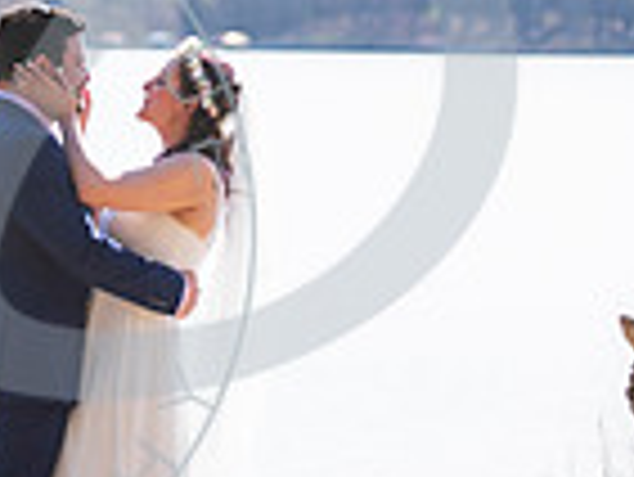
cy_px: -108
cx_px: 40
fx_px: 5719
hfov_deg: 6.3
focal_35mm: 312
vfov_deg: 4.8
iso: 100
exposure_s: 1/800
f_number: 2.8
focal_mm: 102
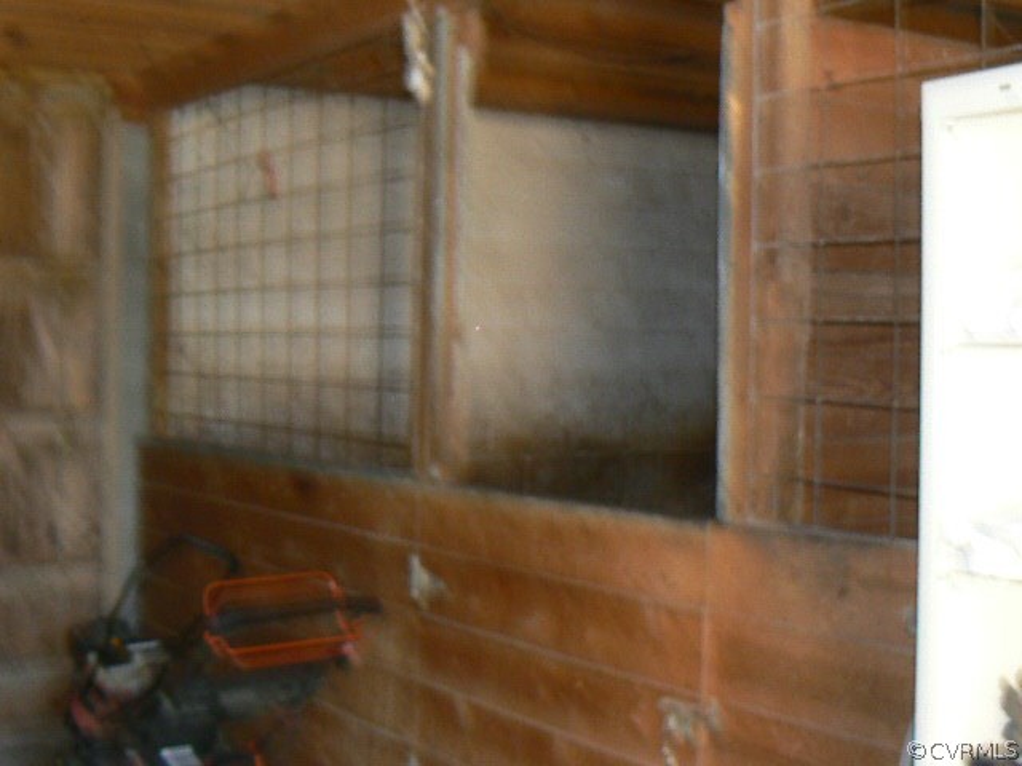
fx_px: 1476
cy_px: 383
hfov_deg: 38.2
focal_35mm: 50
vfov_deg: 29.1
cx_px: 511
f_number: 2.8
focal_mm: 6.2
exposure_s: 1/30
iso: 125
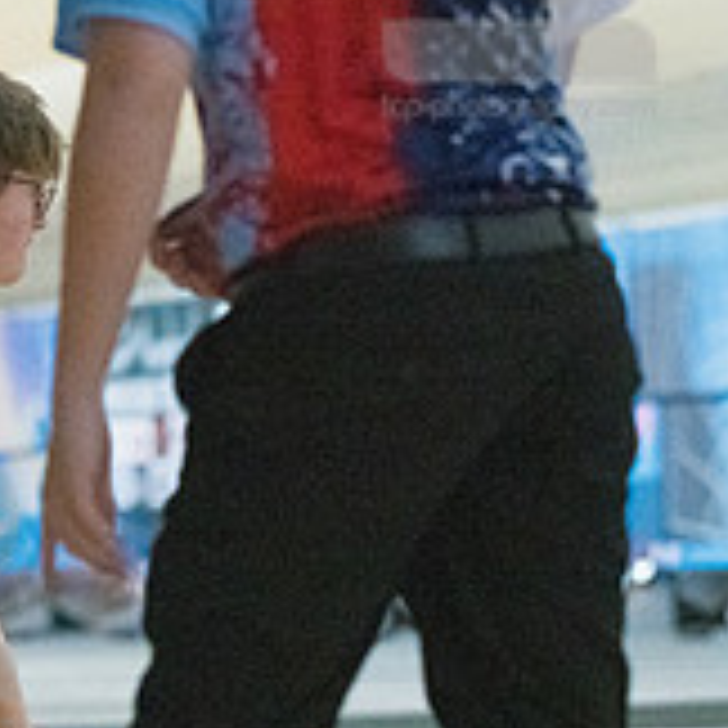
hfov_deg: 4.8
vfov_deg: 4.8
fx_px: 8708
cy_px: 582
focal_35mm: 366
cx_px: -117
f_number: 4
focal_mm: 120
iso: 10000
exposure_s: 1/1000
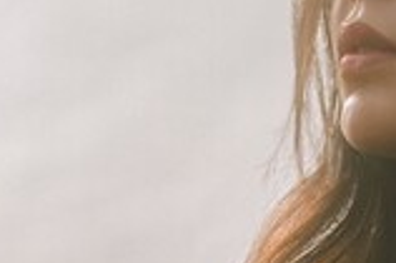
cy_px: 78
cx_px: 316
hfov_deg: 6.4
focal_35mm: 323
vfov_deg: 4.2
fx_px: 3549
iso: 200
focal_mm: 85
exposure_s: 1/5000
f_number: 4
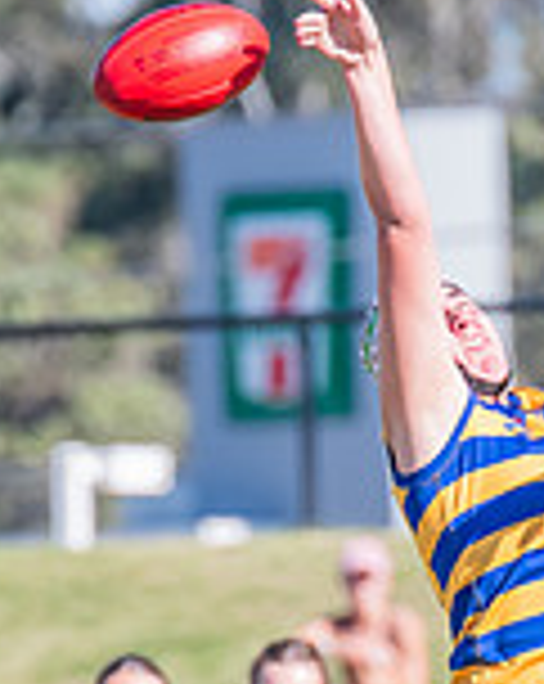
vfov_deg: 1.0
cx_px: 691
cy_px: 672
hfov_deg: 0.8
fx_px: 38596
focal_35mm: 1912
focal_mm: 420
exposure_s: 1/1250
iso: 800
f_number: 8
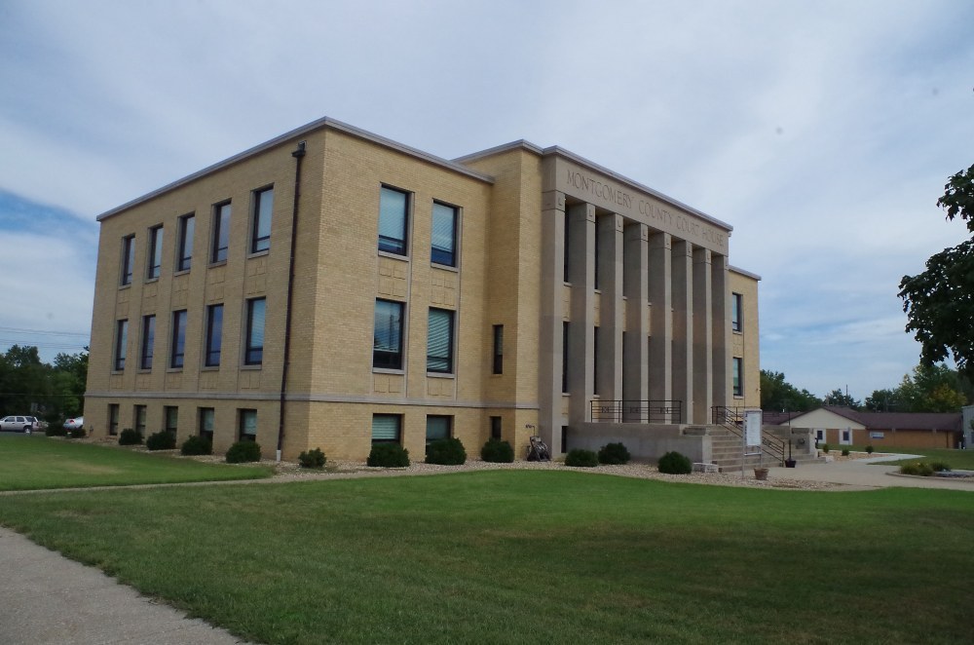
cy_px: 322
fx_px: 729
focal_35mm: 27
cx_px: 487
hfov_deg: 67.5
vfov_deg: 47.7
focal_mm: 18
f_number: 11
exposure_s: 1/4000
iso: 3200
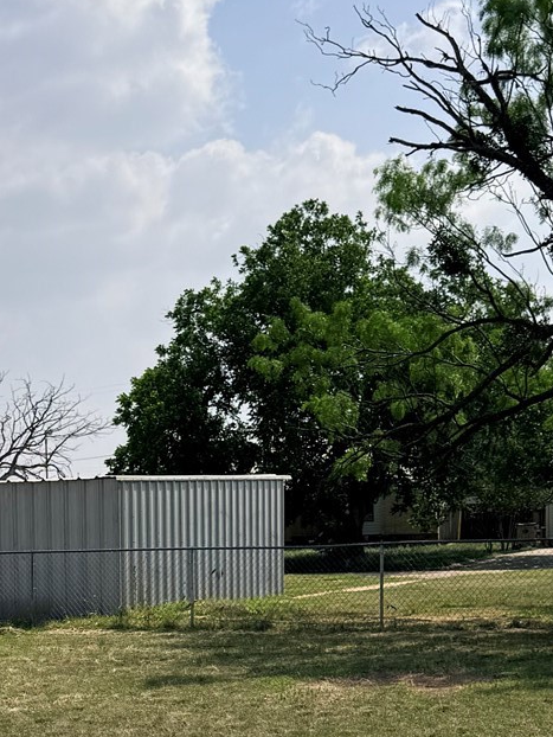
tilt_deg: -4.0
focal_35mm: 79
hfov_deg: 18.3
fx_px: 1682
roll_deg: +1.2
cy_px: 671
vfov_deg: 24.0
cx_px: 19
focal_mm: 6.76
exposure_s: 1/9091
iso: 80
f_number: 1.78
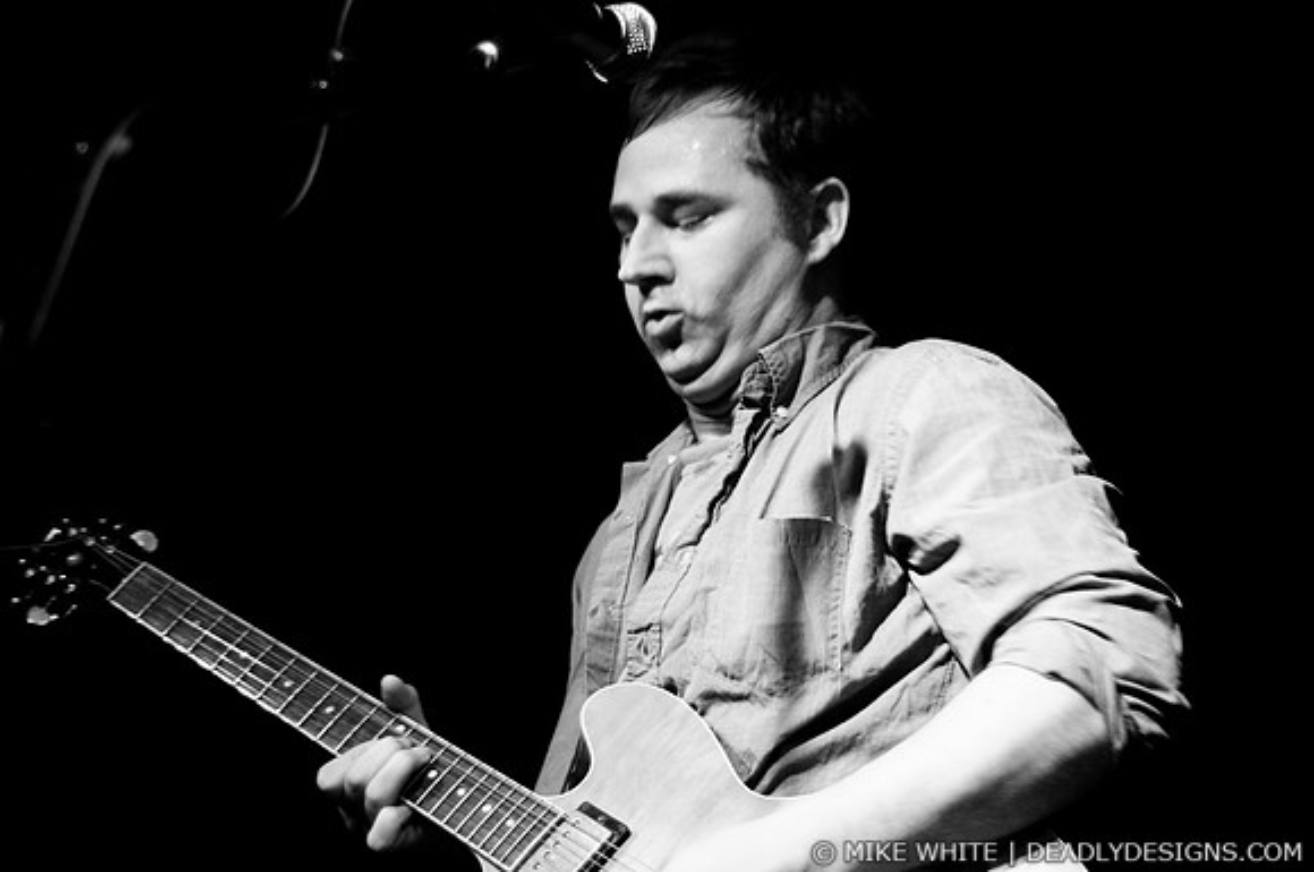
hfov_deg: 27.0
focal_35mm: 75
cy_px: 436
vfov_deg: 18.1
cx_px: 657
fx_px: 2734
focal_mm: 50
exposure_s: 1/80
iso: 1000
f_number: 1.8
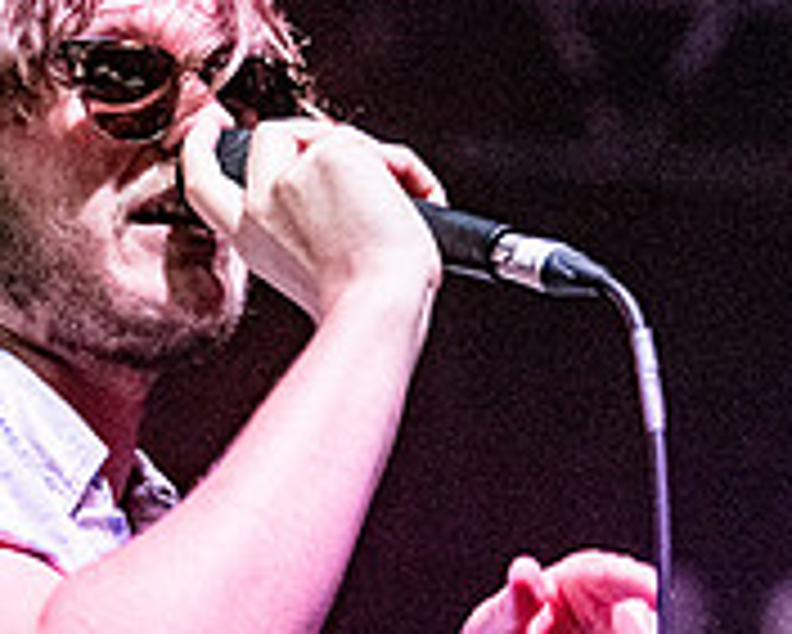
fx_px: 7740
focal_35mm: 330
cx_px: 215
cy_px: 366
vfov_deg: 4.7
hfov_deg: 5.9
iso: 2500
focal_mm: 85
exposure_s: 1/800
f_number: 2.8
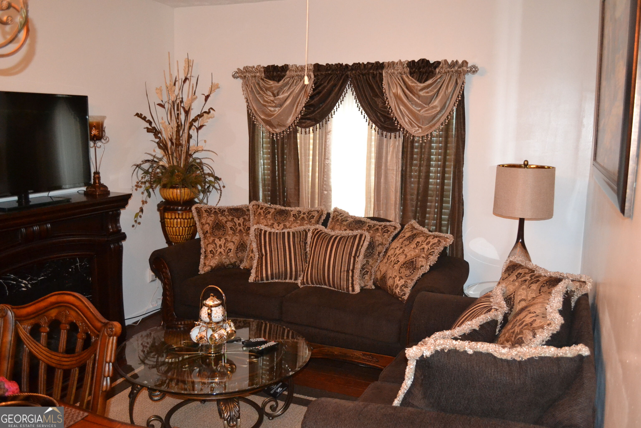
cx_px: 320
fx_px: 588
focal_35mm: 33
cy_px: 214
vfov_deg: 40.0
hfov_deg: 57.2
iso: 3200
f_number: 3.8
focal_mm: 22
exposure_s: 1/60
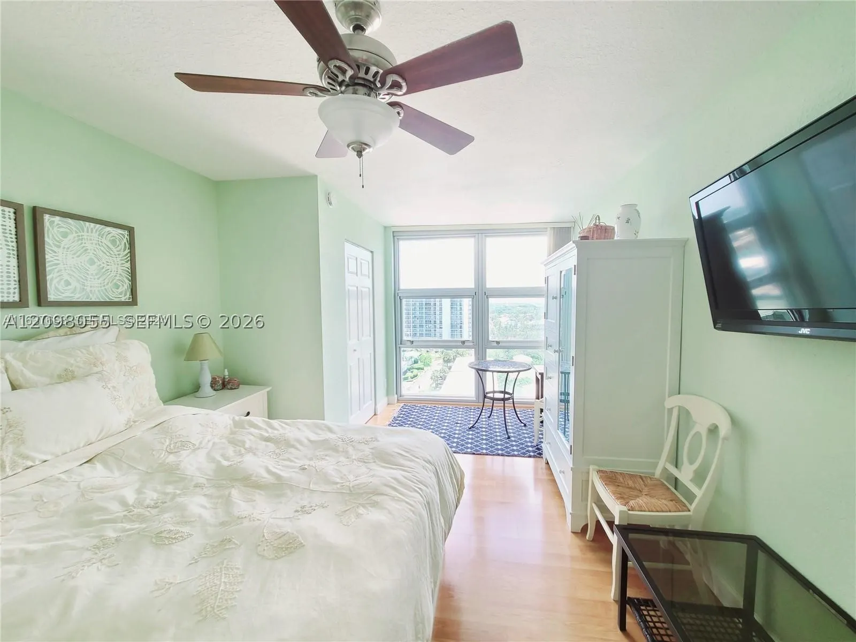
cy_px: 321
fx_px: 321
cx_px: 428
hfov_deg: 106.2
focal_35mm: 13
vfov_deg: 89.9
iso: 80
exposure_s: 1/60.2
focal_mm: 2.2
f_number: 2.2
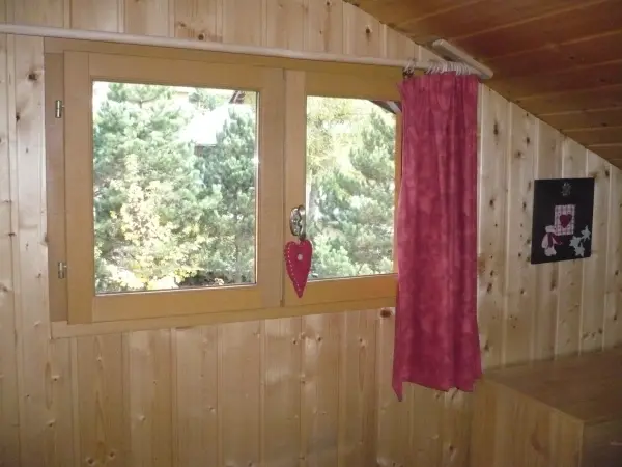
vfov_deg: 40.7
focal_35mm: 35
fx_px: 629
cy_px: 234
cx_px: 311
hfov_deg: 52.6
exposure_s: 1/320
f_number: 2.8
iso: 800
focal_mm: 5.8
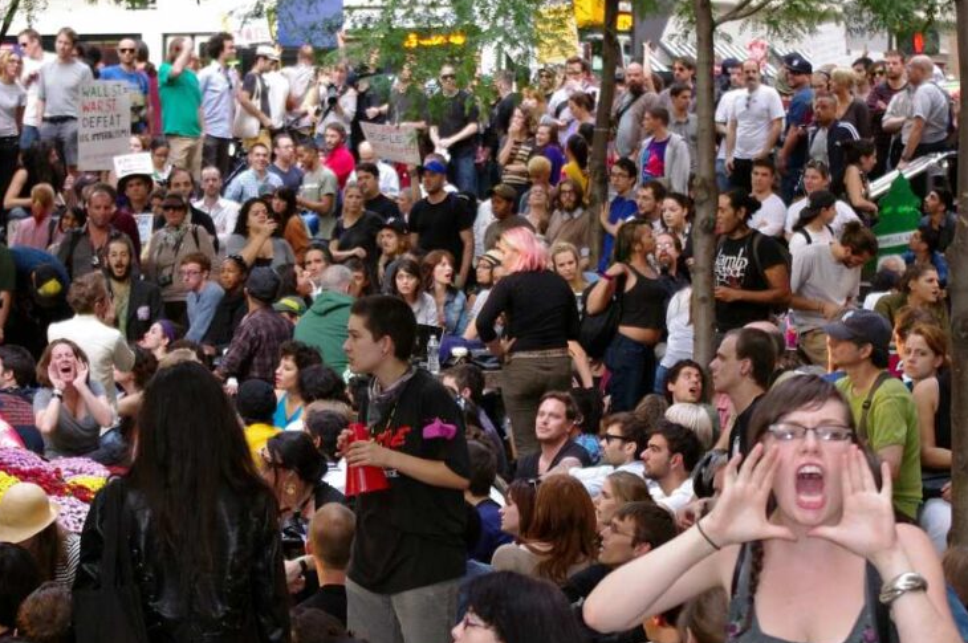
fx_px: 2713
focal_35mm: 101
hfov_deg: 20.2
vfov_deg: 13.5
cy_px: 430
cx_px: 497
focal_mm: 47.5
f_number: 5.6
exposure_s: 1/160
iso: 1600
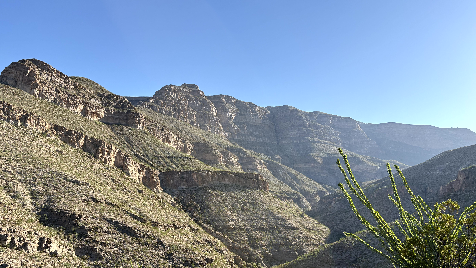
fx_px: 366
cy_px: 175
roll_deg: -0.8
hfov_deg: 66.1
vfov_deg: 39.8
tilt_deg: +5.5
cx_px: 237
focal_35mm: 29
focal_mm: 5.96
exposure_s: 1/1953
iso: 50
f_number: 1.6
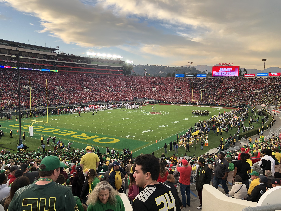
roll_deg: -0.7
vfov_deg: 49.7
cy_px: 106
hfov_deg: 63.4
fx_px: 227
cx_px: 140
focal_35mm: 28
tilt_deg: -4.9
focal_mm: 4
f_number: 1.8
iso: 32
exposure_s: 1/120
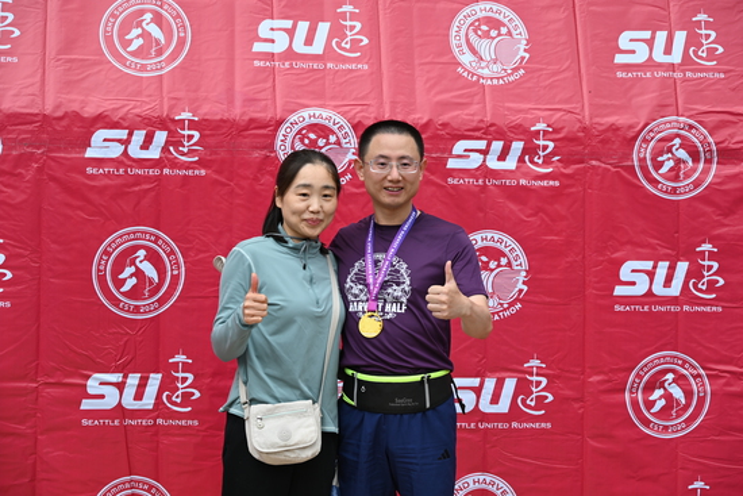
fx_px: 1548
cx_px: 372
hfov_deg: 27.0
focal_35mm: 75
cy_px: 248
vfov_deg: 18.2
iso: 200
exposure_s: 1/250
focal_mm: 75
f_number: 6
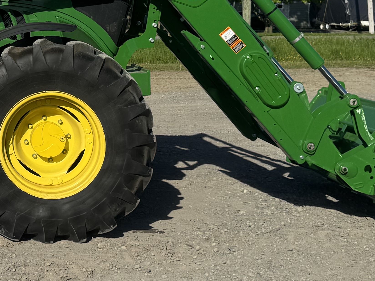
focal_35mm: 83
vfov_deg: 17.5
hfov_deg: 22.3
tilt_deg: -1.7
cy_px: 26
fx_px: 899
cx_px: -34
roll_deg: +0.2
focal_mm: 6.76
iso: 80
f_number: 1.78
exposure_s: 1/5814
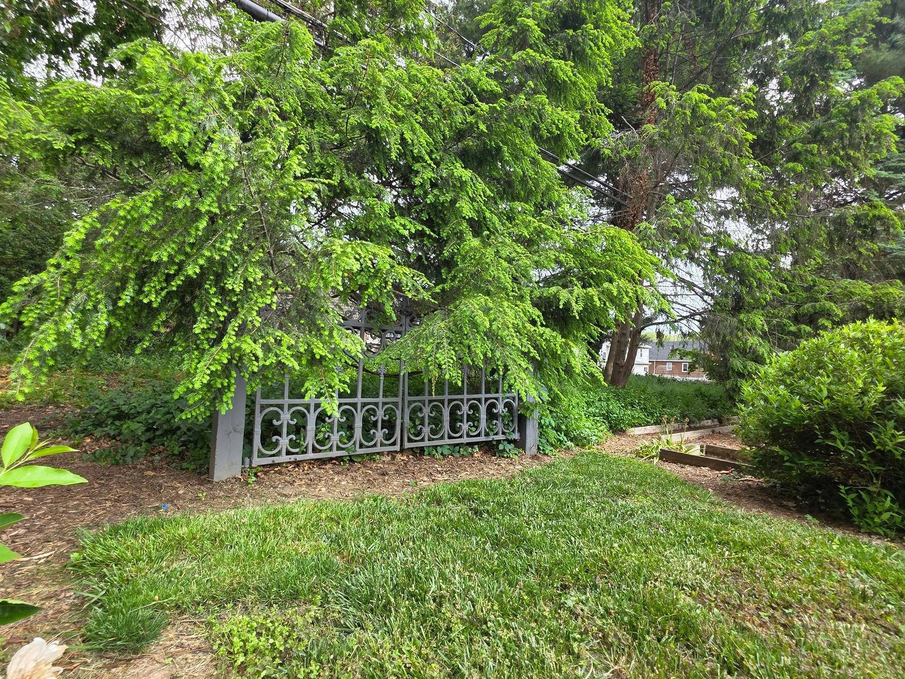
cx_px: 423
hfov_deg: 94.4
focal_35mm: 16
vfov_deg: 78.1
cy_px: 353
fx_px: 418
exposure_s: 1/120
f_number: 1.9
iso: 32
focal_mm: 2.2
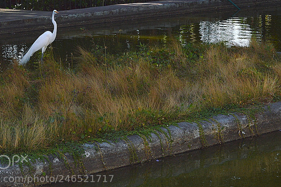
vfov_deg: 9.3
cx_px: 200
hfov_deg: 14.0
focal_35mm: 147
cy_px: 37
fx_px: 1145
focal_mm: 55
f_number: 8
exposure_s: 1/500
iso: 200
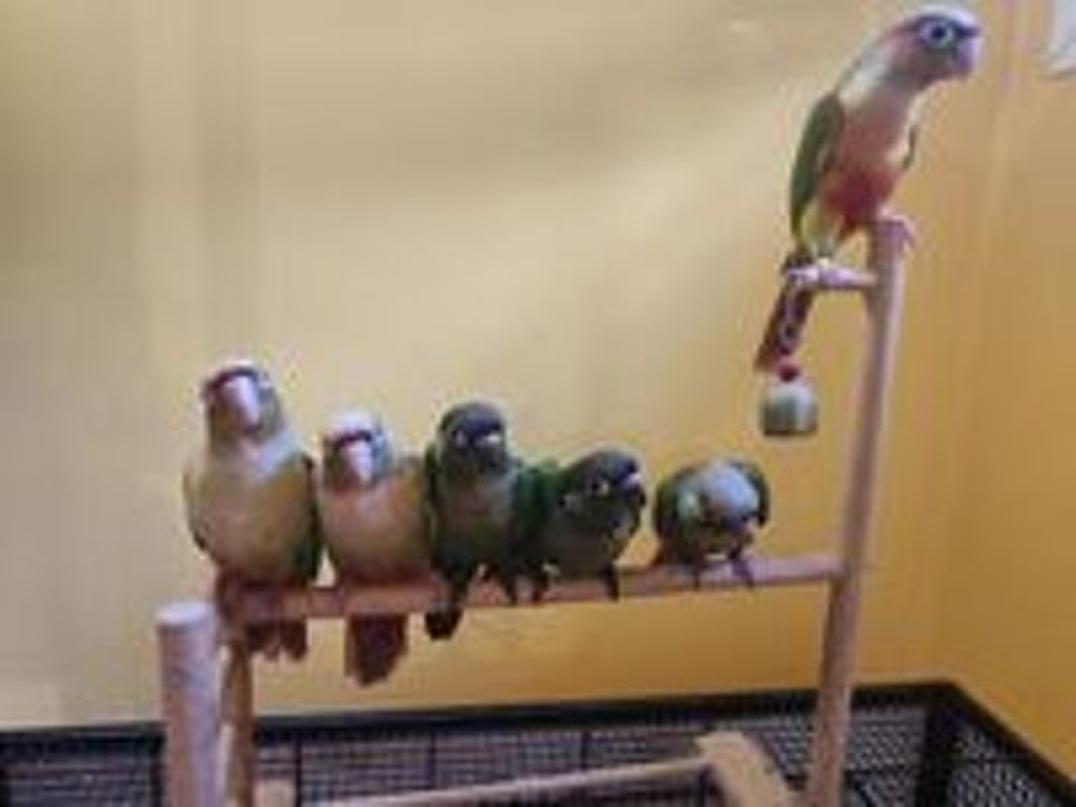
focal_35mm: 24
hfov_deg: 71.6
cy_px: 404
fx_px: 746
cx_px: 538
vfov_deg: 56.8
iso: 449
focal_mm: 6.92
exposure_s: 1/50
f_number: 1.9
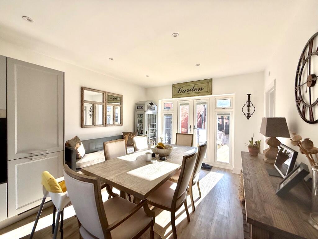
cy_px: 120
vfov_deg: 85.7
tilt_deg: -0.4
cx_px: 159
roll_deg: +0.1
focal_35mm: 14
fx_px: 129
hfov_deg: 102.1
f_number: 2.2
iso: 64
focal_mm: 2.22
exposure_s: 1/510
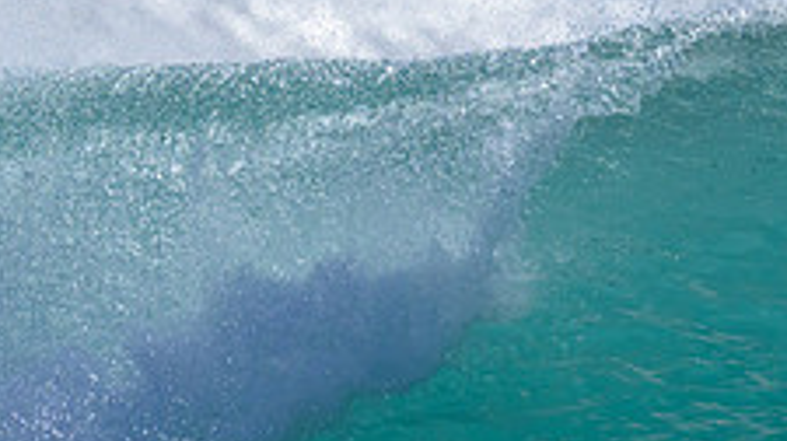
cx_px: 535
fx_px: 61829
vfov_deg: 0.4
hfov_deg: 0.7
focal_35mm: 2966
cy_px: 325
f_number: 6.3
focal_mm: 800
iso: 1400
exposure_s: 1/2000
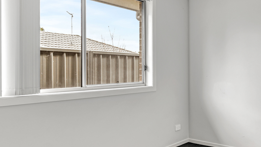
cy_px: 82
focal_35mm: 34
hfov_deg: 54.0
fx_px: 235
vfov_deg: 34.6
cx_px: 209
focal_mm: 14
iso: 100
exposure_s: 1/8
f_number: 4.5
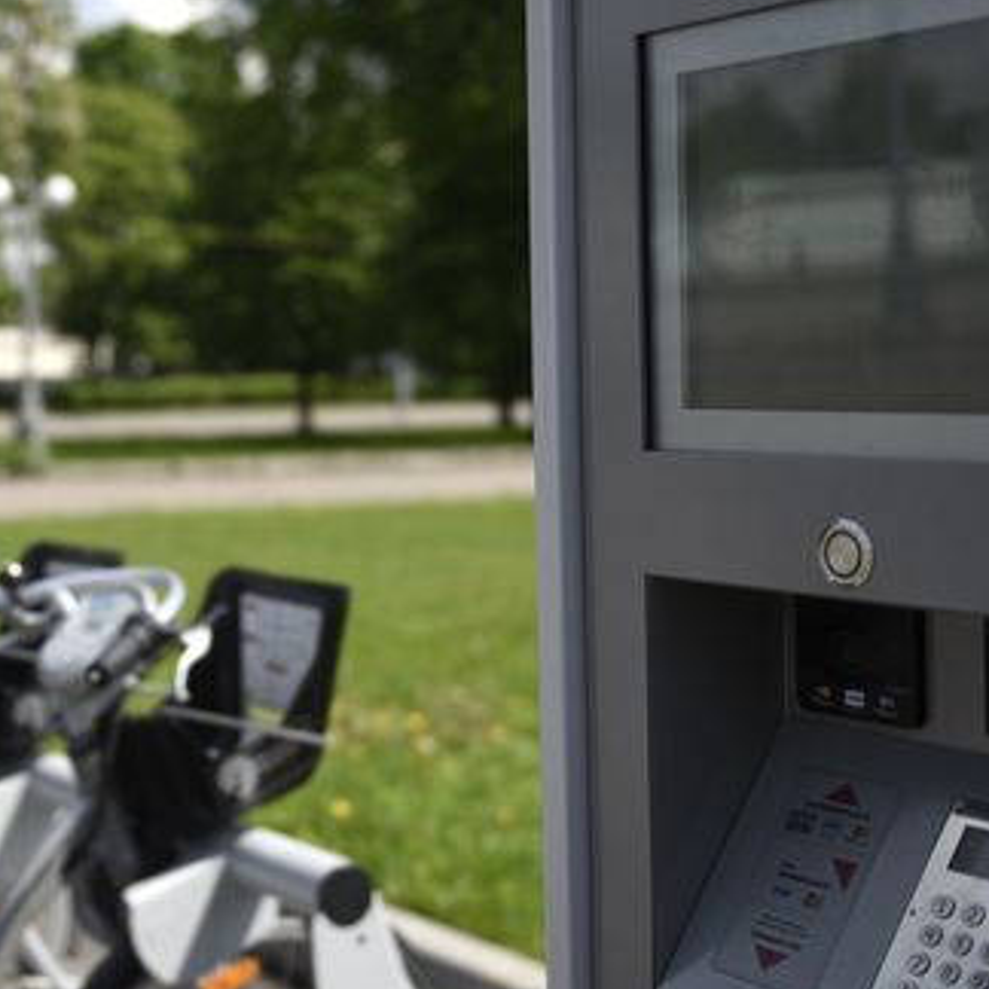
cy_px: 443
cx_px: 85
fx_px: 2133
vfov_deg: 26.1
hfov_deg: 25.2
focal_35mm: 66
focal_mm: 36
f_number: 2.8
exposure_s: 1/1000
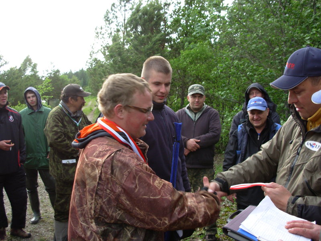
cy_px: 120
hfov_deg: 49.0
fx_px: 352
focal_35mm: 38
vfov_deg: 37.7
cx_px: 160
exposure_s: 1/76.1
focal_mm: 6.3
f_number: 2.9
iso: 50
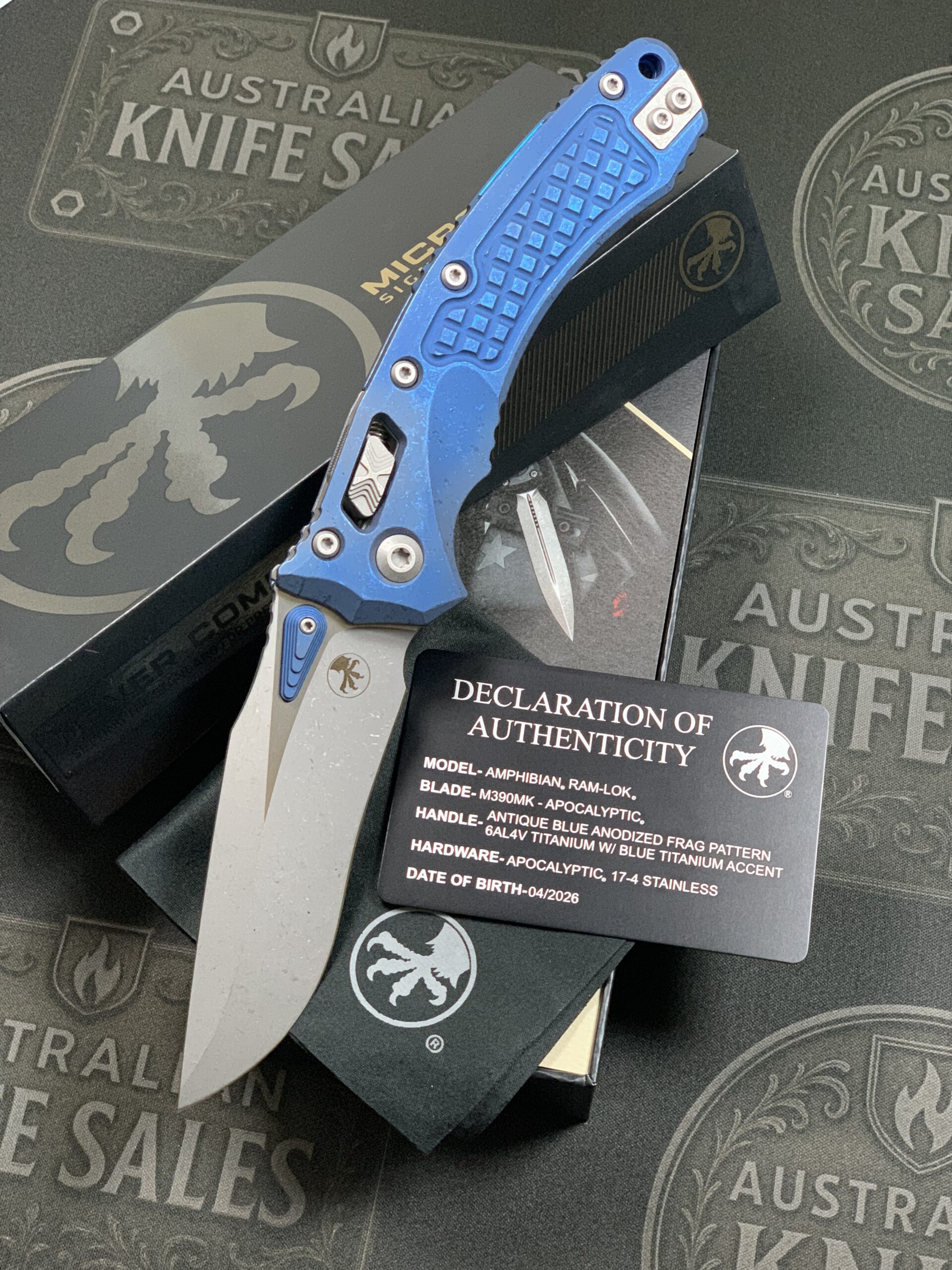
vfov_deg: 36.8
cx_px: 476
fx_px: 1907
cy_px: 635
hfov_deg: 28.0
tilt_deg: -67.6
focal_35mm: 52
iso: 400
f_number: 2.4
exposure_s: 1/60
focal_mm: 6
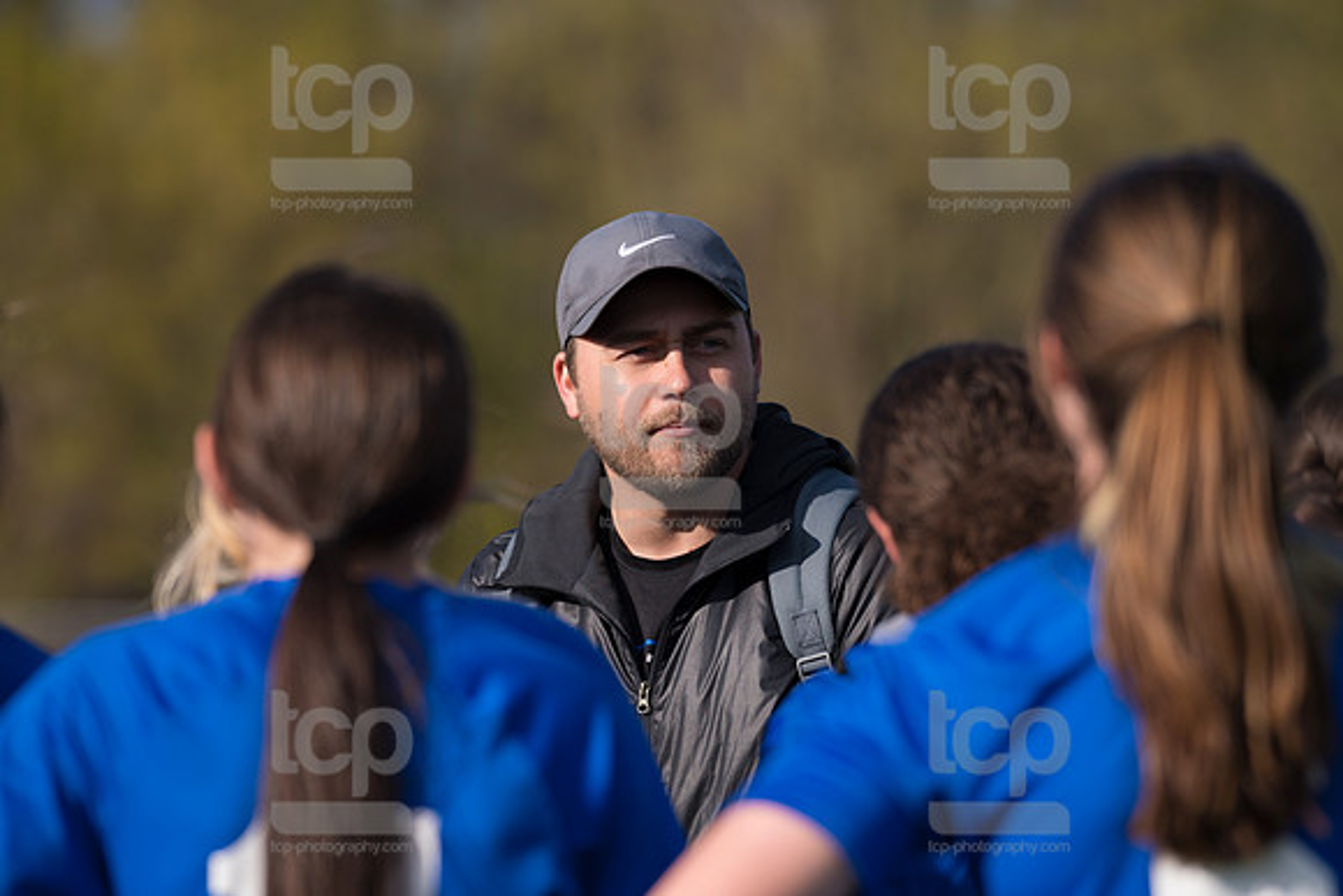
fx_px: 10821
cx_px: 672
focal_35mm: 290
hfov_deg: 7.1
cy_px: 448
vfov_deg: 4.7
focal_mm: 290
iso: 250
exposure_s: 1/1600
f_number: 5.6
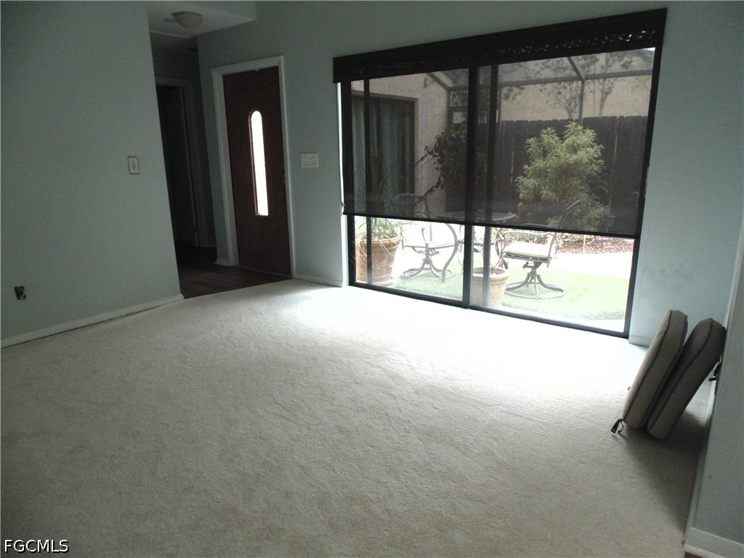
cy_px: 279
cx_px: 372
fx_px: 473
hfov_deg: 76.4
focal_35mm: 22
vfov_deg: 61.1
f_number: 3.1
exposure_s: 1/30
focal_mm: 4
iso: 200
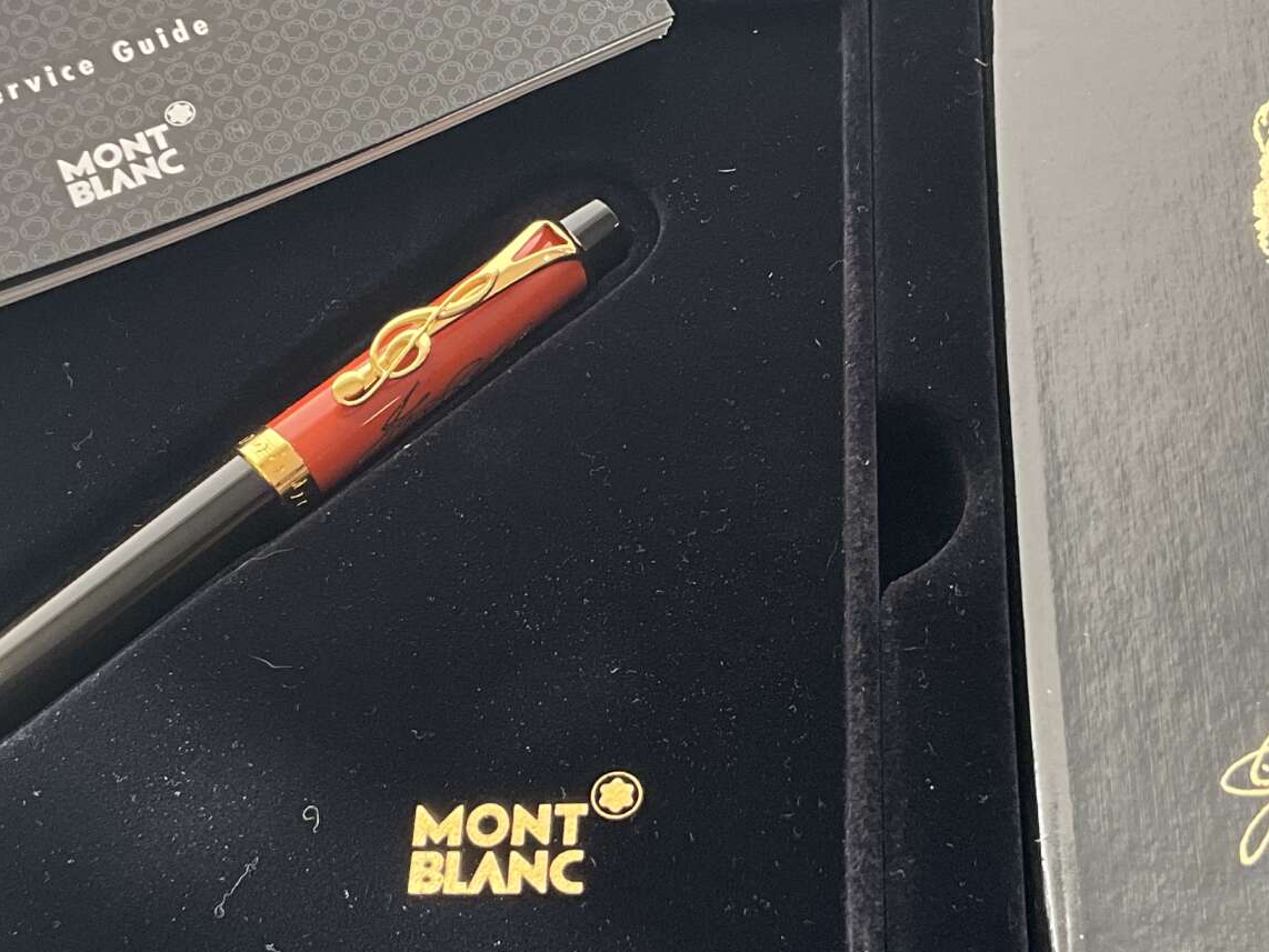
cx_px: 710
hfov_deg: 29.8
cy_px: 462
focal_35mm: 65
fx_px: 2383
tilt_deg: -56.7
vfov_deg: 22.6
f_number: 1.8
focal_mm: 3
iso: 40
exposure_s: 1/50
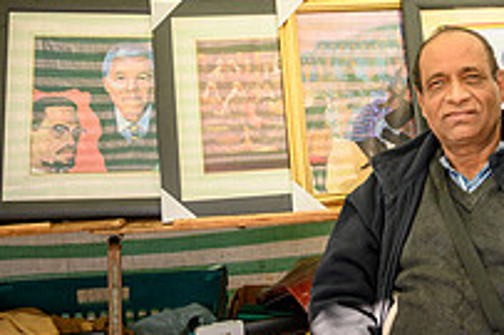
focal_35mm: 77
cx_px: 402
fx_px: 1077
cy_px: 52
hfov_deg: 25.9
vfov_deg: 17.5
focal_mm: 27
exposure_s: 1/1000
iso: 1400
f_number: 4
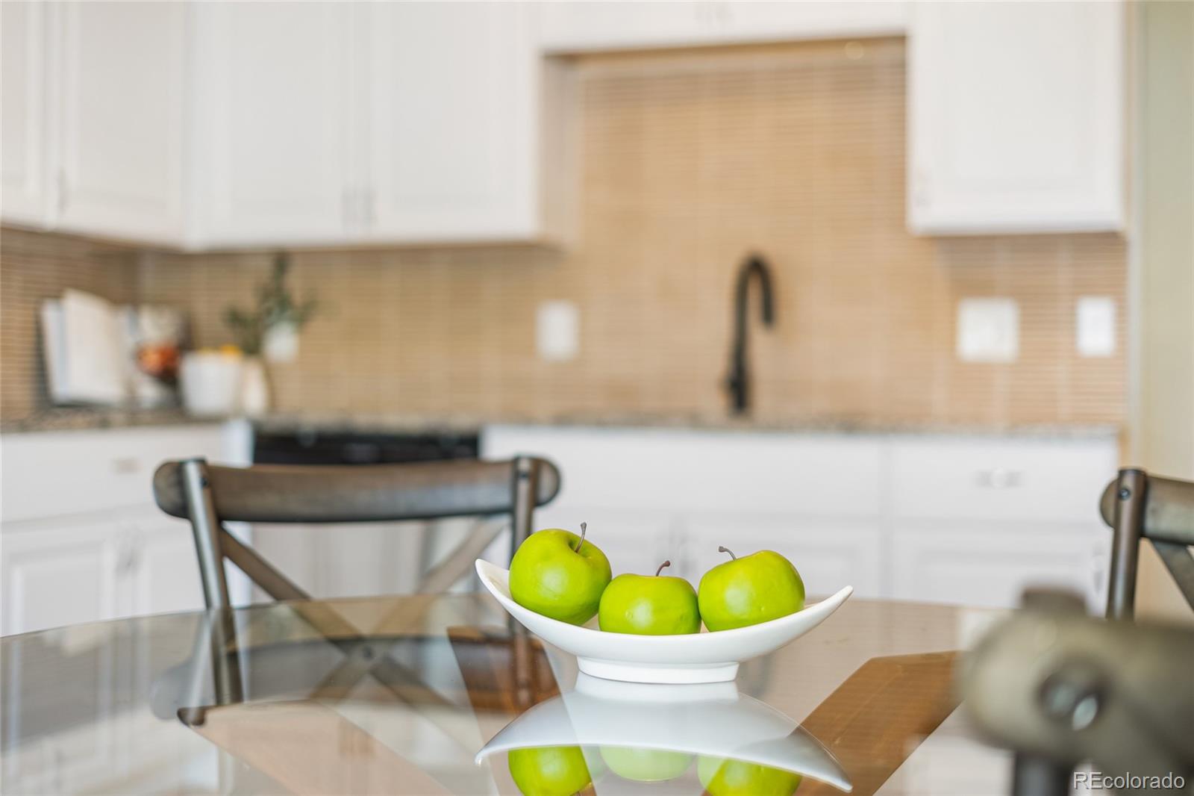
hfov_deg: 39.6
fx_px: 1658
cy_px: 398
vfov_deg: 27.0
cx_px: 597
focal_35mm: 50
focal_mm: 50
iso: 200
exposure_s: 1/30
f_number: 1.8
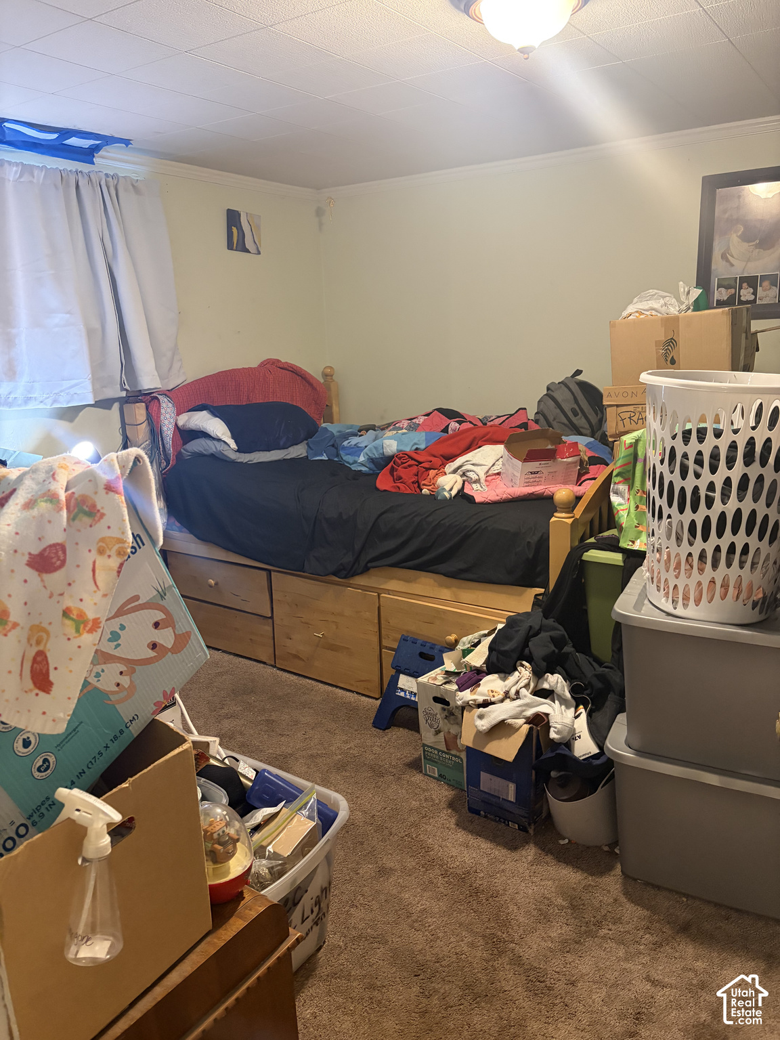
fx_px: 781
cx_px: 390
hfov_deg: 53.1
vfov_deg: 67.3
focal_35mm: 26
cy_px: 520
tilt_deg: -14.0
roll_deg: +2.1
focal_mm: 5.96
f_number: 1.6
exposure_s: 1/60
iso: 500
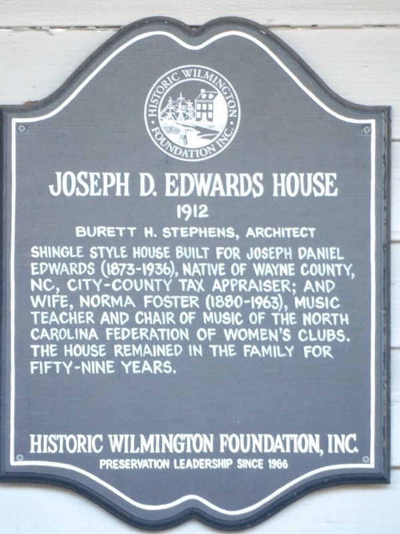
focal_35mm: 967
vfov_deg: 2.1
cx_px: 200
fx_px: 14899
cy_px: 267
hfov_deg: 1.5
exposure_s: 1/50
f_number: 5.3
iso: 713
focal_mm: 173.5
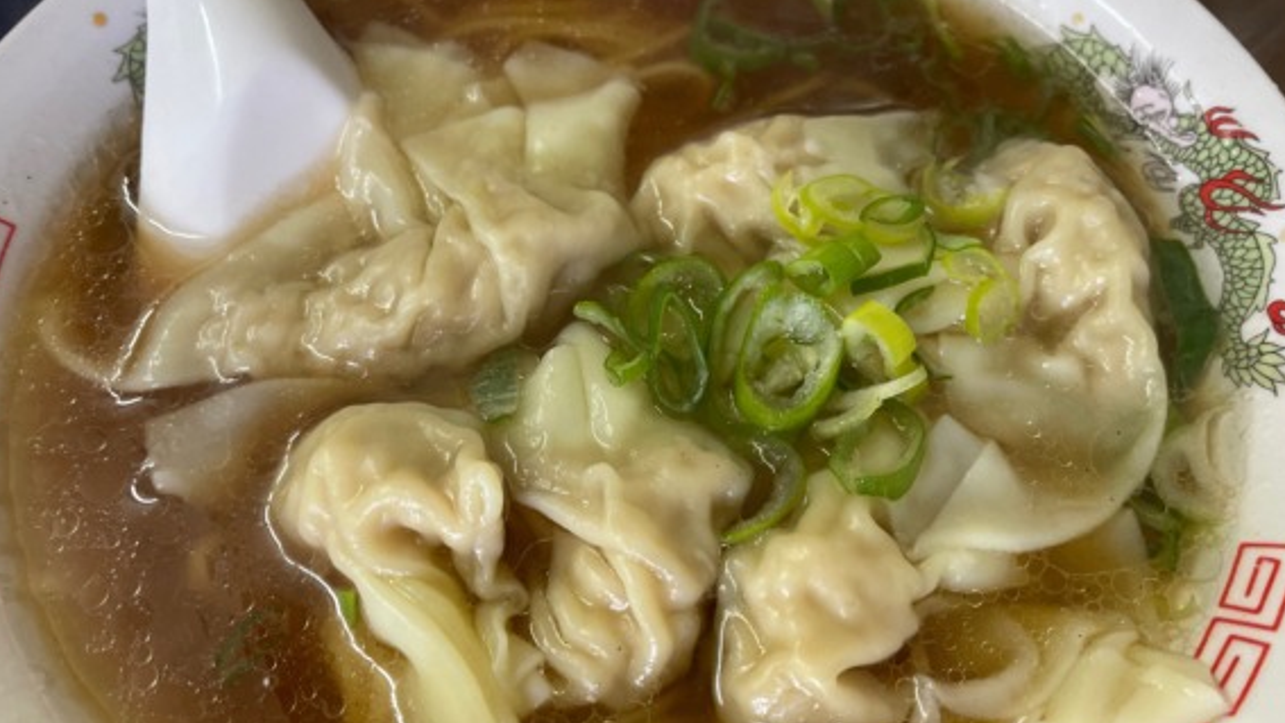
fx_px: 1022
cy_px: 390
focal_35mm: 30
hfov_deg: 64.3
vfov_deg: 38.9
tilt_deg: -61.2
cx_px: 653
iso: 160
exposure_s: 1/60
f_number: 1.6
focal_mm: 4.2
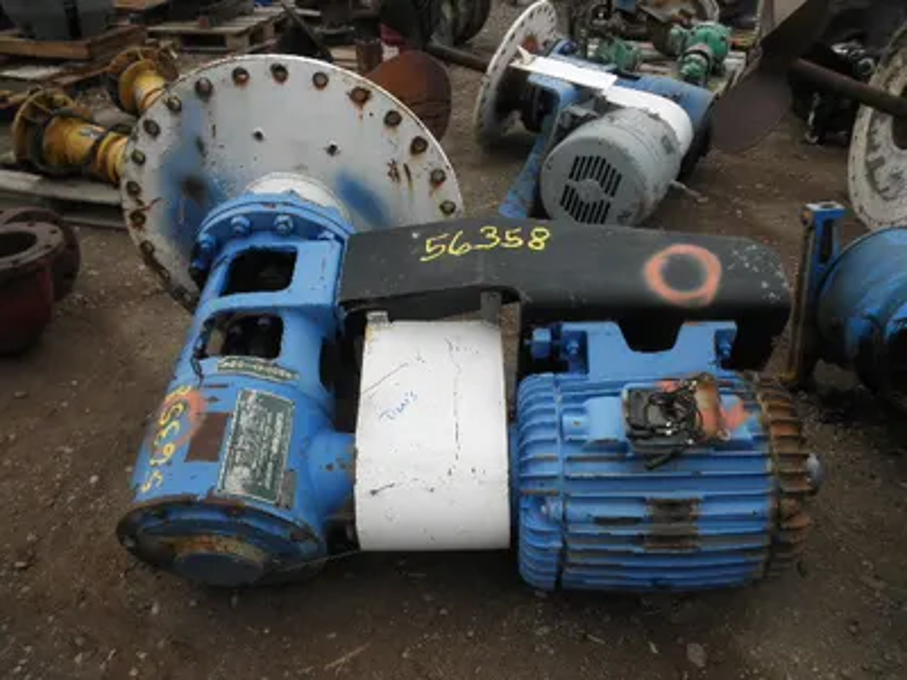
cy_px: 340
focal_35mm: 28
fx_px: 734
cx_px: 454
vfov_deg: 49.7
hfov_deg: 63.4
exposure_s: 1/500
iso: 64
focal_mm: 5
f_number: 3
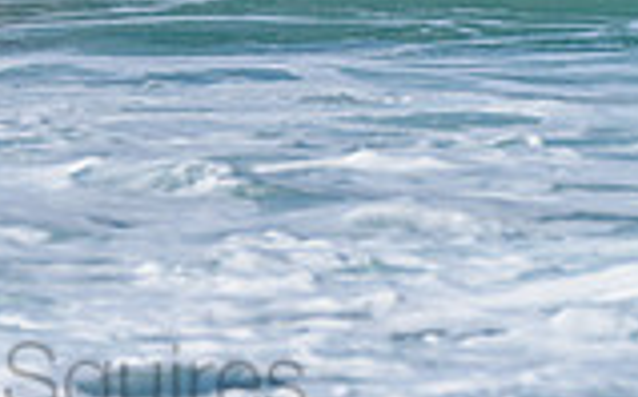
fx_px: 32376
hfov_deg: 1.1
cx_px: -4
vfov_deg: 0.7
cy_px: -287
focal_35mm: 1864
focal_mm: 500
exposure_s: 1/2000
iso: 180
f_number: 5.6
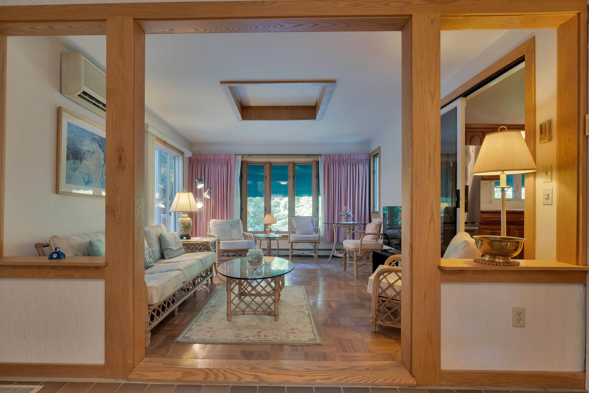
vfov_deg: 67.3
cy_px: 210
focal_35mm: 18
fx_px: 294
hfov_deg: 89.9
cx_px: 274
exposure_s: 1/200
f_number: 8
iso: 800
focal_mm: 16
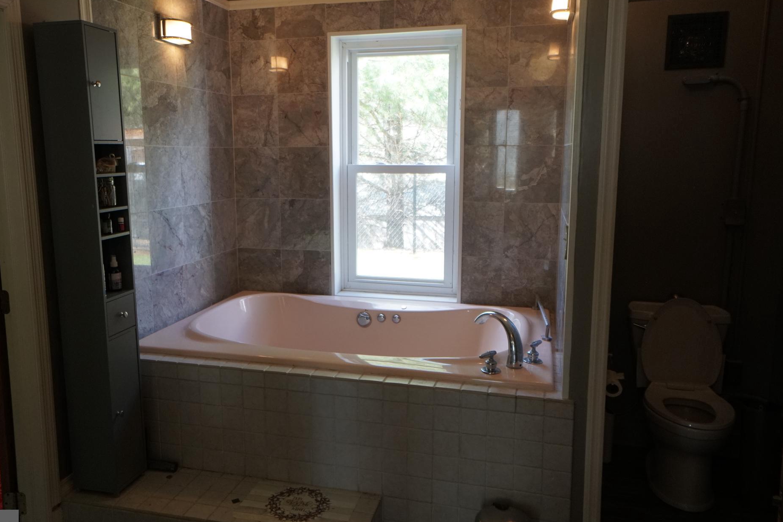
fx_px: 653
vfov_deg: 43.6
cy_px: 251
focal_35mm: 30
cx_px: 359
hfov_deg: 61.8
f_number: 4
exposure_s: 1/160
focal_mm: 18
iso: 1000
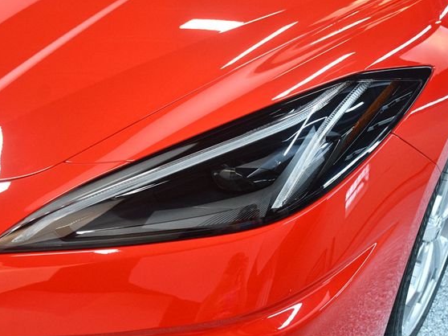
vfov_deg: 33.6
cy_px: 170
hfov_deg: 43.9
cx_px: 223
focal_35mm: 43
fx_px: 556
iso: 3200
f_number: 3.8
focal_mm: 26
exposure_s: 1/100
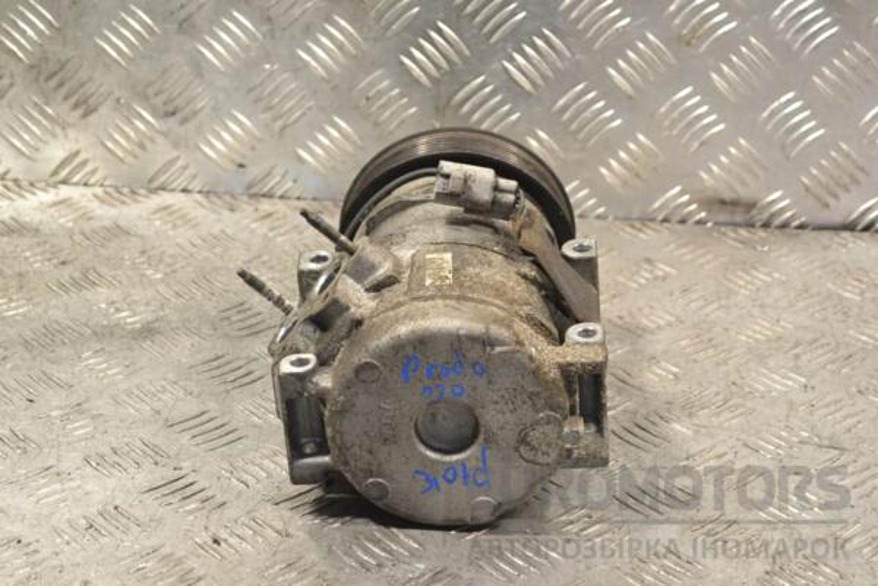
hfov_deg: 24.6
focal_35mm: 82
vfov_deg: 16.6
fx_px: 2012
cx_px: 439
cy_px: 293
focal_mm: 55
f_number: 8
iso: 3200
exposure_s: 1/250
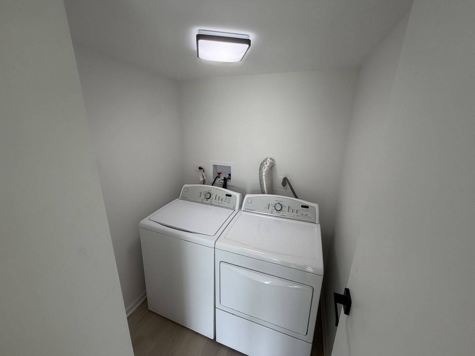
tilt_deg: -15.8
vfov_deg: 85.7
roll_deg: -1.0
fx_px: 192
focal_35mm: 14
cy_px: 178
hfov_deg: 102.1
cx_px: 238
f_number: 2.2
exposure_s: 1/120
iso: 100
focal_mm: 2.22
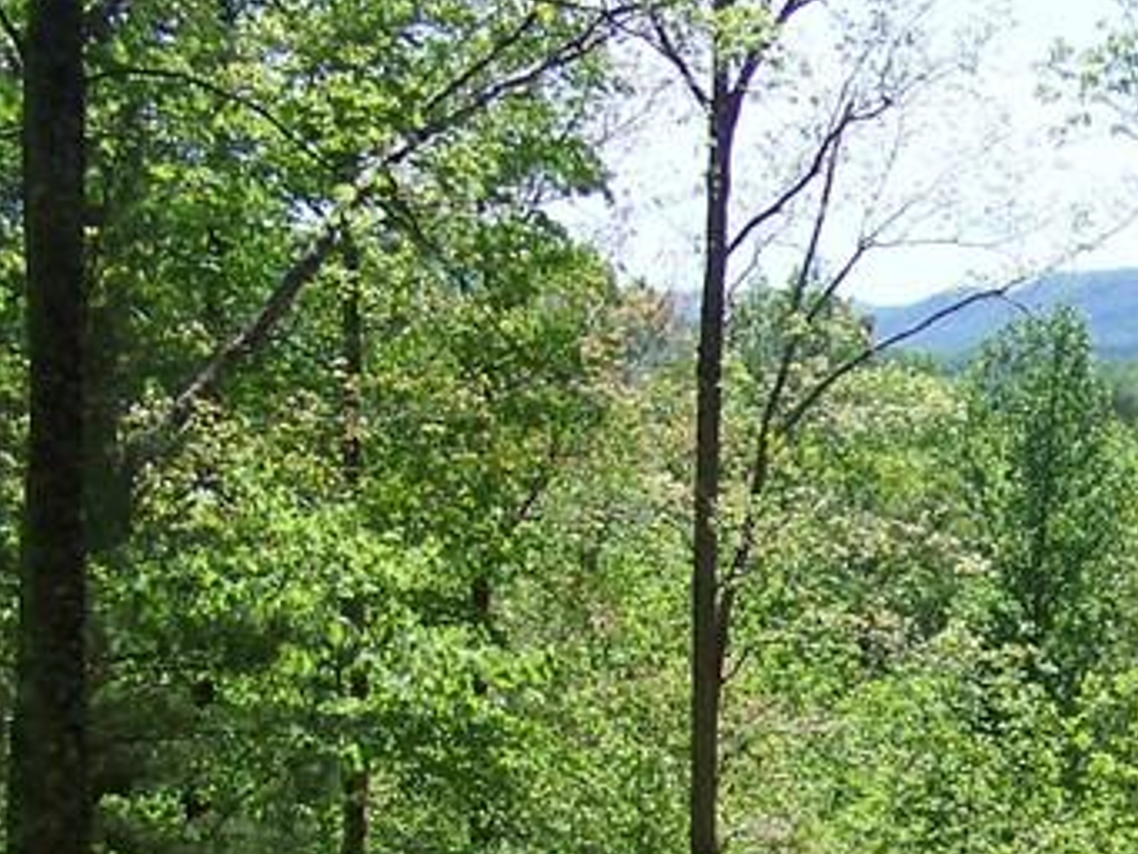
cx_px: 1332
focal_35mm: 108
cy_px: 1108
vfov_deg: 13.2
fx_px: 3552
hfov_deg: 17.4
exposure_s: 1/640
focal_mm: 5.85
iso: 64
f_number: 2.8
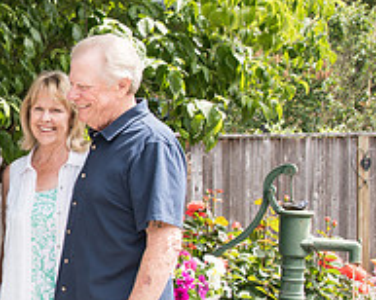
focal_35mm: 79
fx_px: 878
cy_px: 175
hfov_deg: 21.4
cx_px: -141
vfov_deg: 19.4
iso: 400
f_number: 5
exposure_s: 1/500
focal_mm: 24
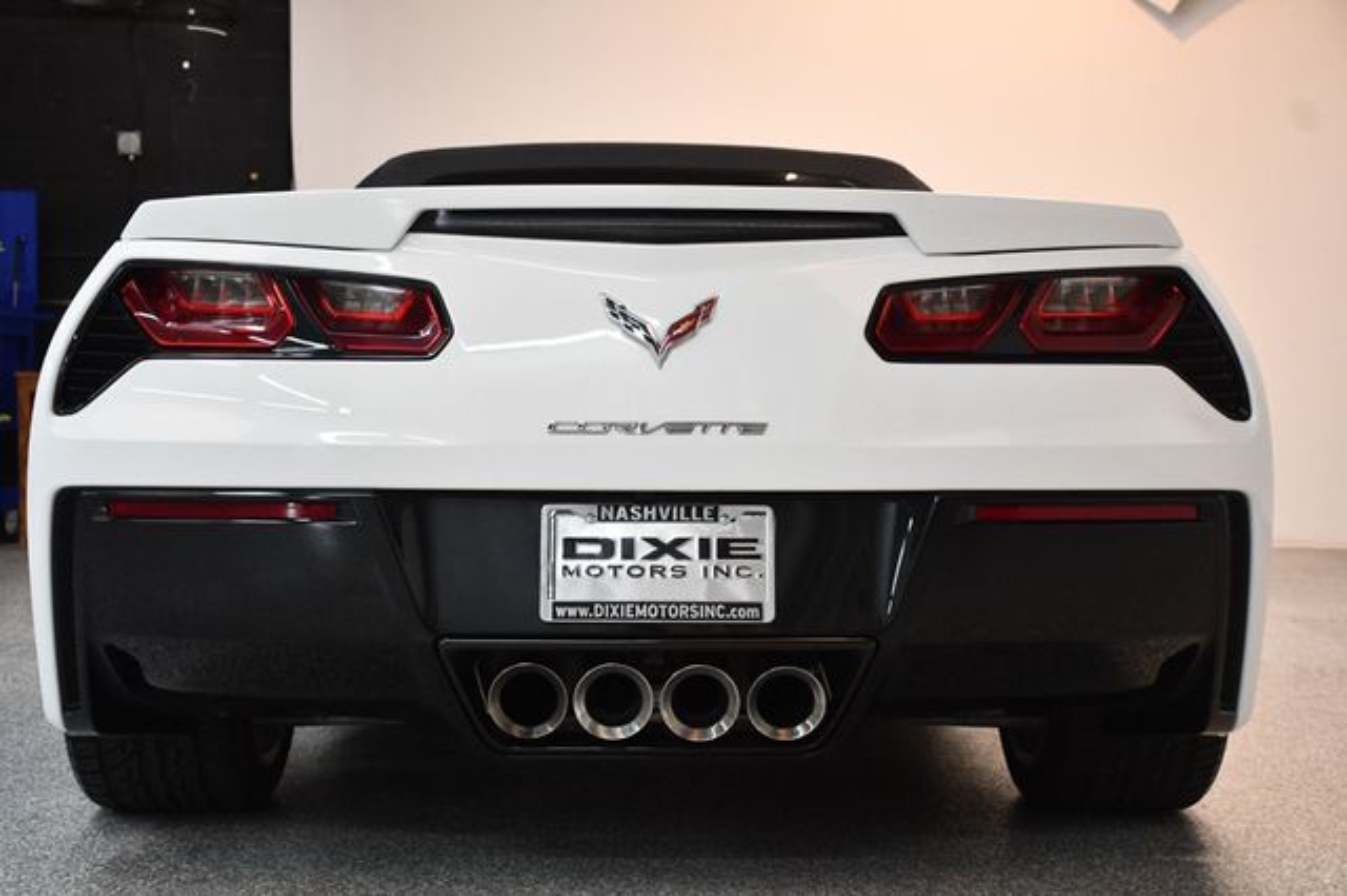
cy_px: 448
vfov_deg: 26.0
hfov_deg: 38.2
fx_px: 1945
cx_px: 674
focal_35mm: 52
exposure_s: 1/125
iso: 2200
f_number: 4.2
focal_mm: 35
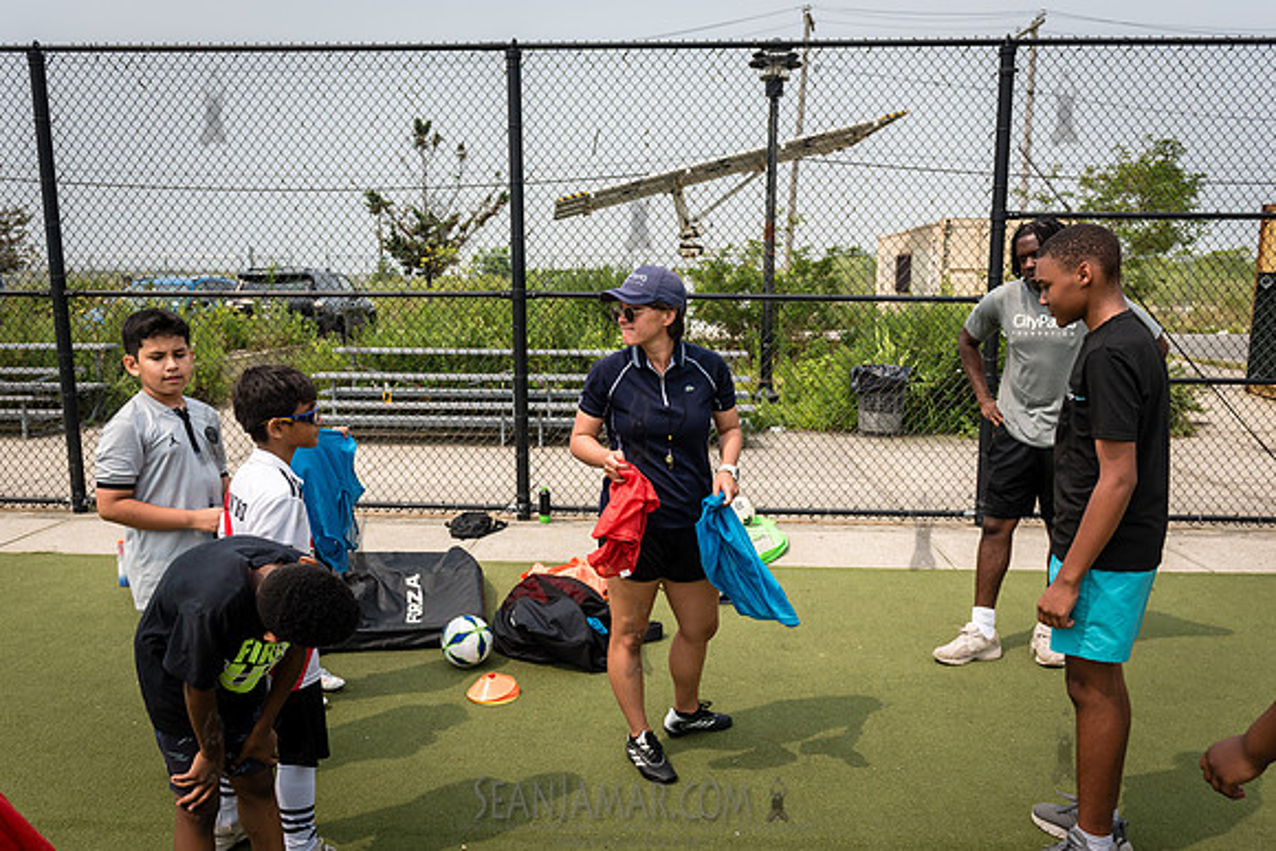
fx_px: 999
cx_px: 654
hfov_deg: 65.1
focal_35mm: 28
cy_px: 452
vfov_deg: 46.1
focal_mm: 24
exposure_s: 1/2000
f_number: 4
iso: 250
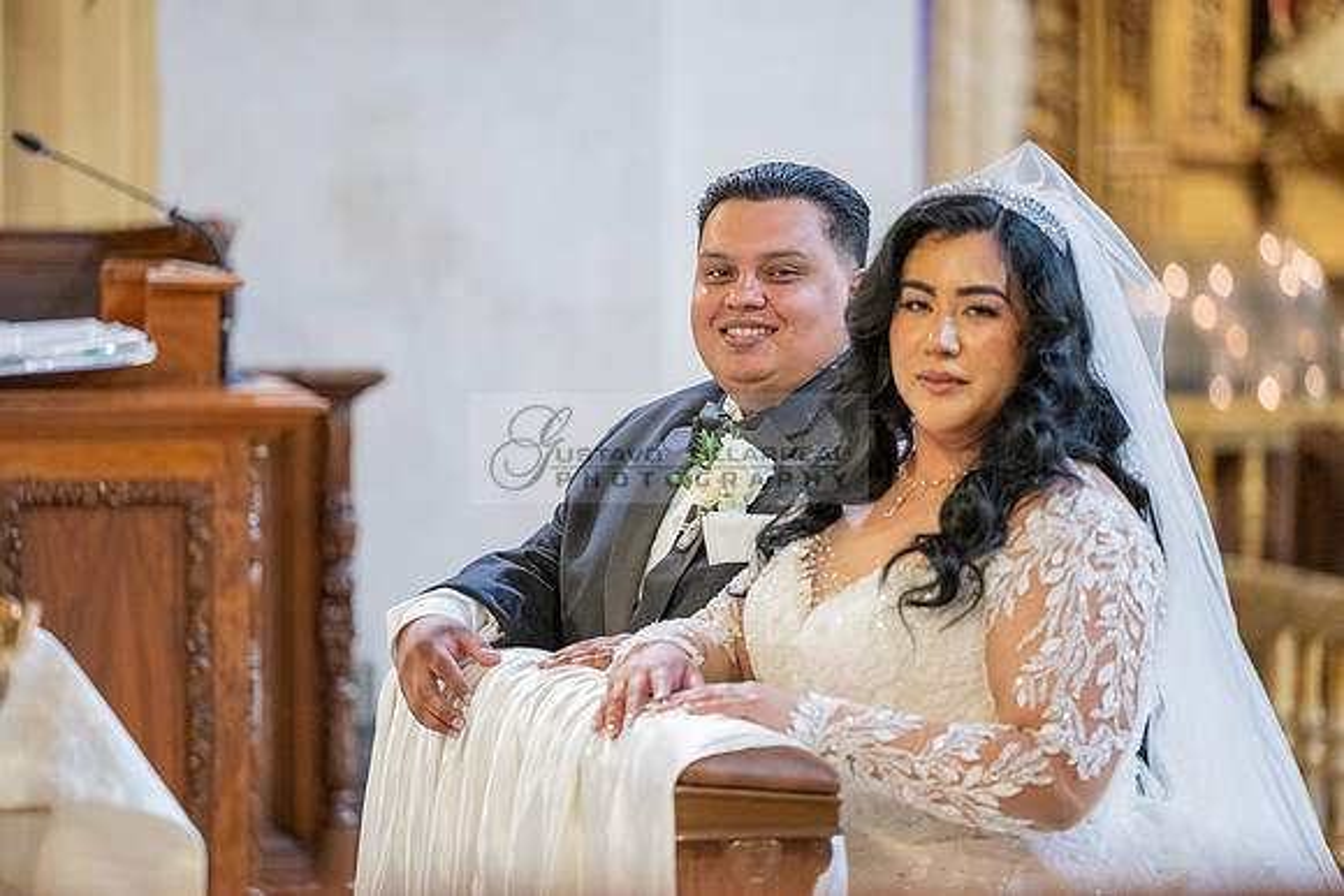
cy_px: 448
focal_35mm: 165
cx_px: 672
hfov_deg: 12.4
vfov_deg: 8.3
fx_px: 6161
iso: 2000
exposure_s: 1/100
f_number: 2.8
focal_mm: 165
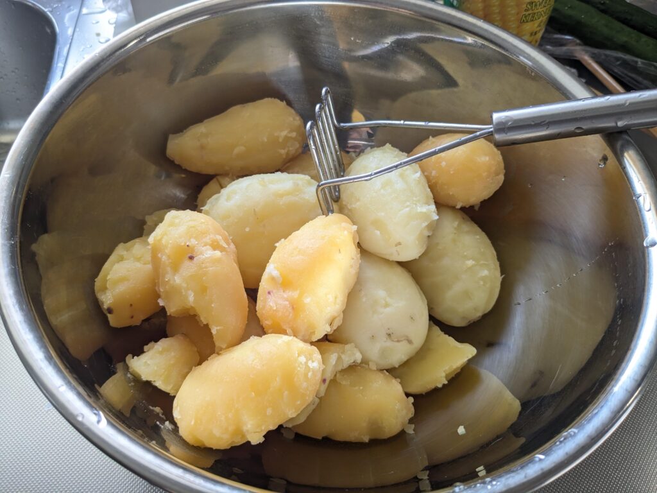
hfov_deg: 65.3
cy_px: 246
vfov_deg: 51.4
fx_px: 512
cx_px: 328
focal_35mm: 27
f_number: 1.73
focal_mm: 4.38
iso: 64
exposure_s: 1/120
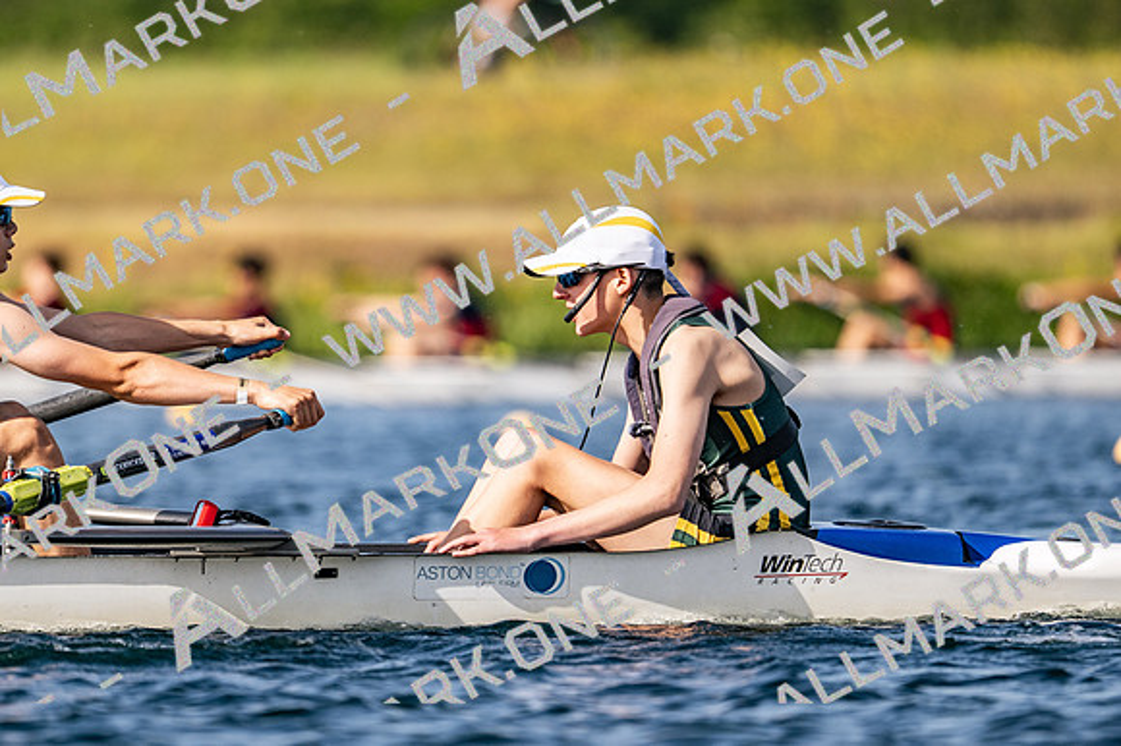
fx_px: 18672
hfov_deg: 3.4
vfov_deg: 2.3
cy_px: 373
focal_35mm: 600
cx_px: 560
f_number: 4.5
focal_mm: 400
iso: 180
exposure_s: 1/2500
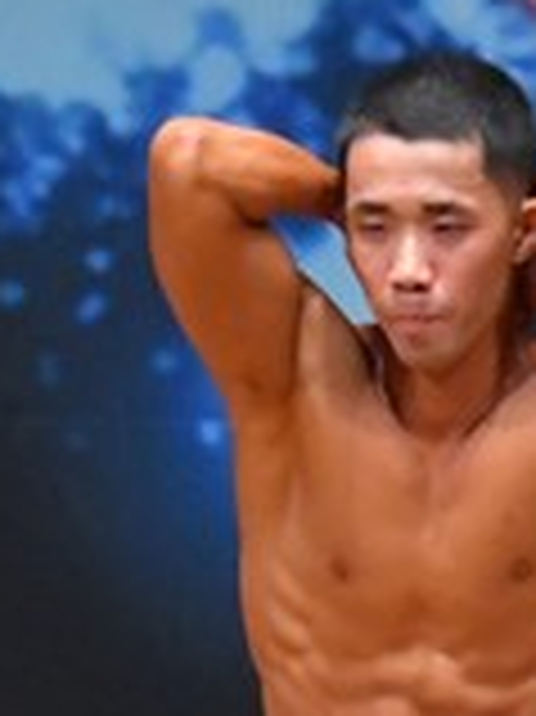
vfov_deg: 1.6
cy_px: 982
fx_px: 26110
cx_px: 471
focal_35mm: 1263
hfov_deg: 1.2
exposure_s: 1/400
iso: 8000
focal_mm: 180
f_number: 5.6
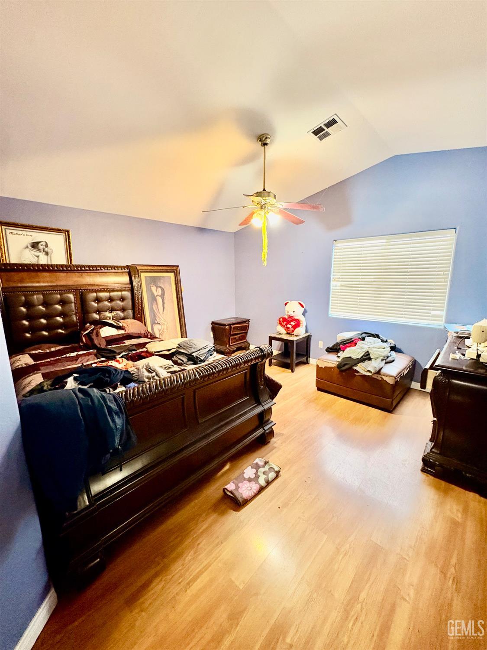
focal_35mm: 14
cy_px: 325
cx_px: 244
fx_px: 263
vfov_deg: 102.1
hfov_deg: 85.7
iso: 800
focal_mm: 2.22
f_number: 2.2
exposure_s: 1/40
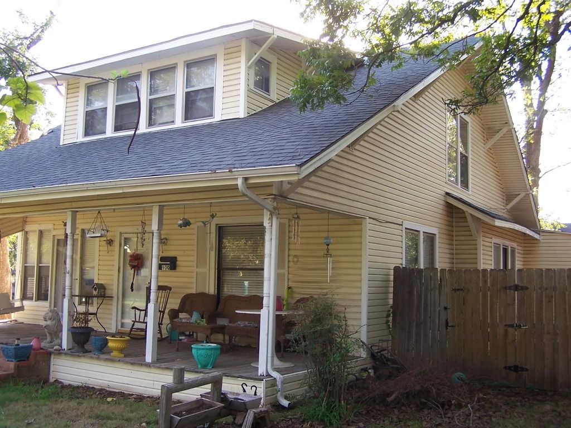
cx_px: 286
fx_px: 627
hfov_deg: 49.0
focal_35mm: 38
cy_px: 214
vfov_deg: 37.7
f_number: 2.8
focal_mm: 6.3
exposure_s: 1/100
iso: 80
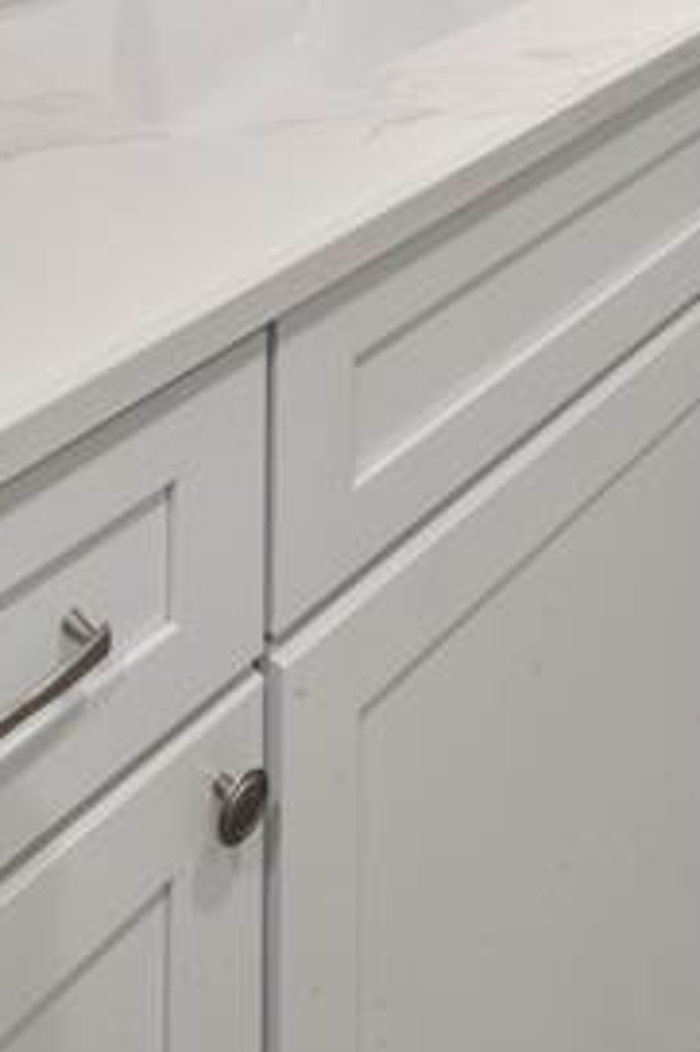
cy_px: -375
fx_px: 1402
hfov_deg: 28.0
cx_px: 325
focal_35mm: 48
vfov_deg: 30.5
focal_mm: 17
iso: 400
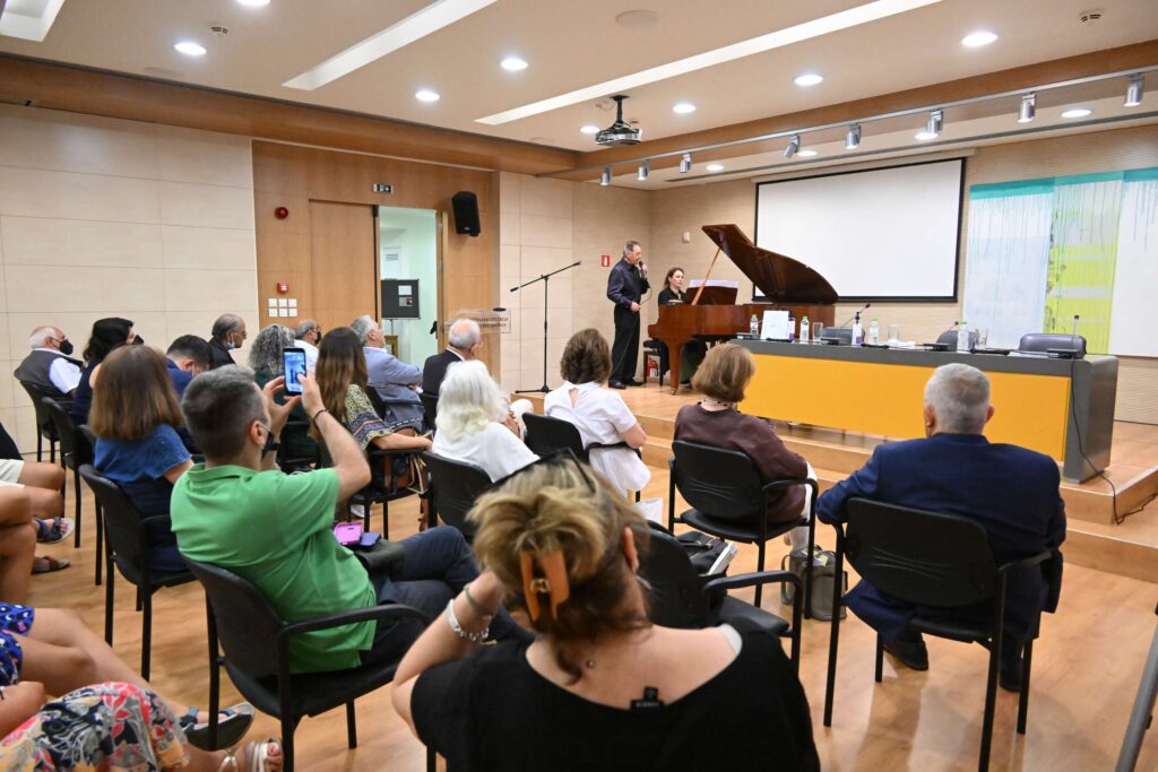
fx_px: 772
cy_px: 386
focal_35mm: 24
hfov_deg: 73.7
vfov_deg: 53.1
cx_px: 579
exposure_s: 1/200
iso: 10000
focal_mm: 24
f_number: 5.6
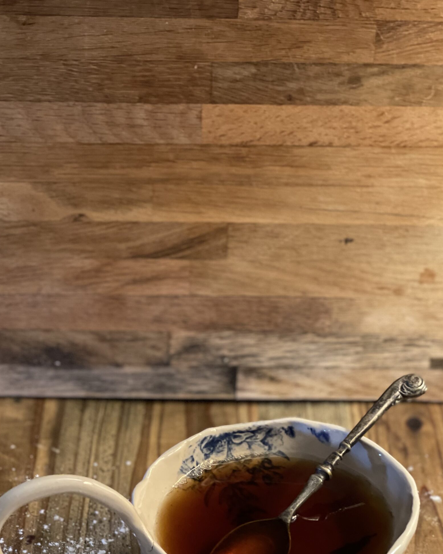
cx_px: 228
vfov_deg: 23.2
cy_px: 349
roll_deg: -2.3
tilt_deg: -34.4
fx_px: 1344
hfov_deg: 18.7
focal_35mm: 82
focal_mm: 7.5
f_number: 2.2
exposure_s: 1/14
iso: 400
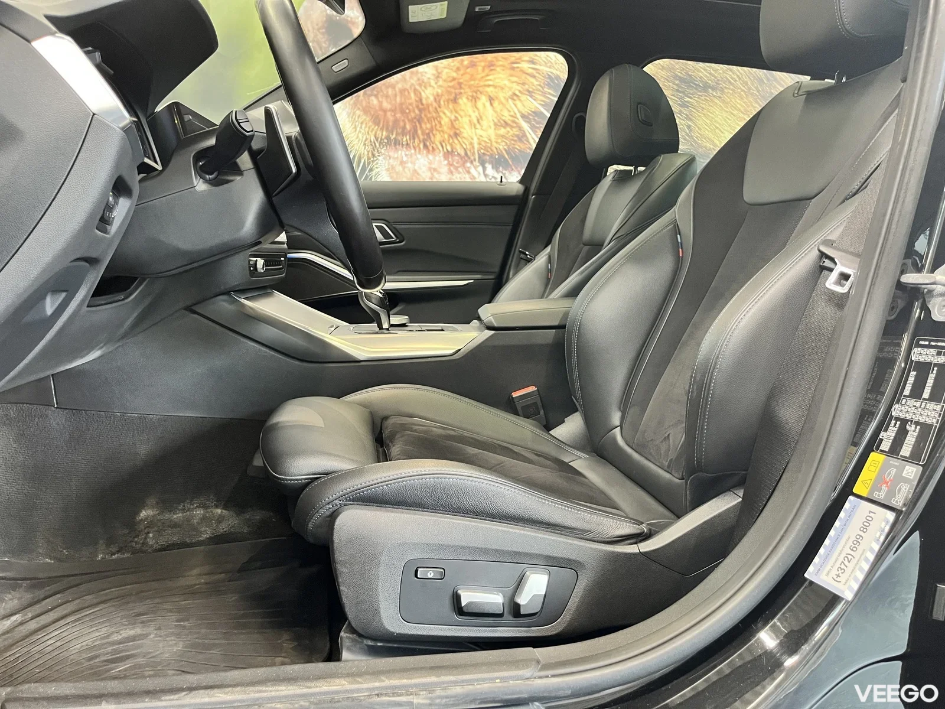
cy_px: 354
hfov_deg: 67.3
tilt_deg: -8.5
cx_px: 472
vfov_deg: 53.1
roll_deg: -1.8
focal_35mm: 26
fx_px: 710
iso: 500
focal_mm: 5.1
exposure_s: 1/60
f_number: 1.6
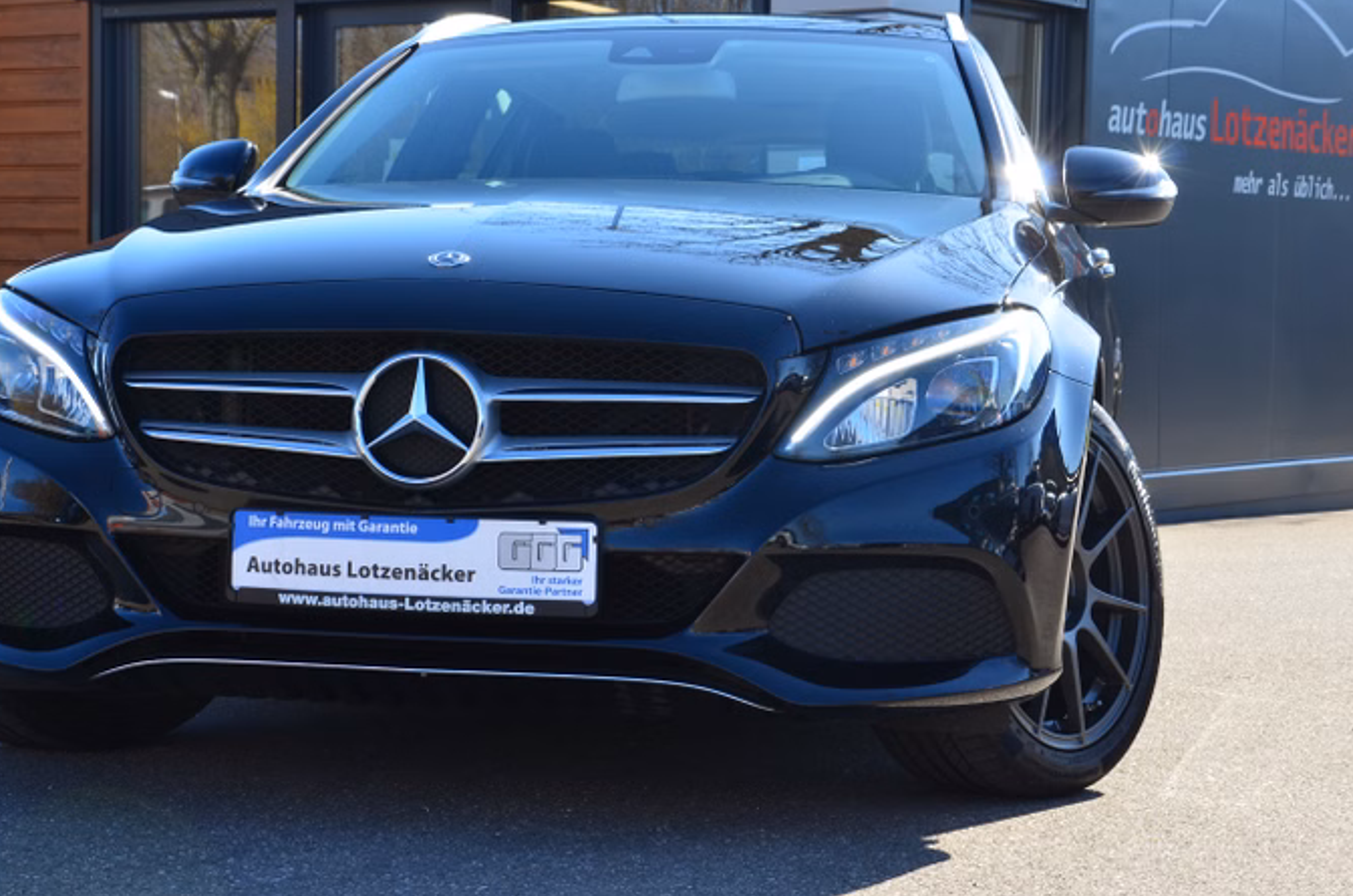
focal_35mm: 75
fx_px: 2813
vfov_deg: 18.1
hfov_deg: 27.0
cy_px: 381
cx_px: 582
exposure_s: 1/100
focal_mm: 42
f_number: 11
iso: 200
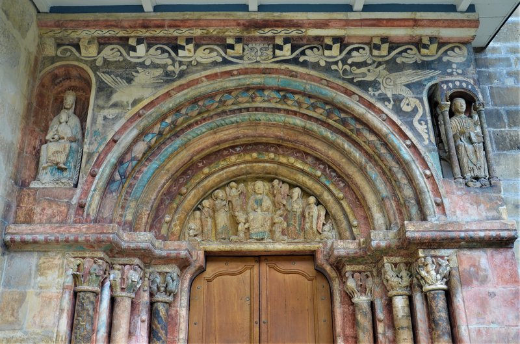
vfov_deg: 39.8
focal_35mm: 33
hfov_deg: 57.3
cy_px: 172
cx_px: 260
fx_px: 476
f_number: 3.8
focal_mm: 22
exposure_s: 1/100
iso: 320
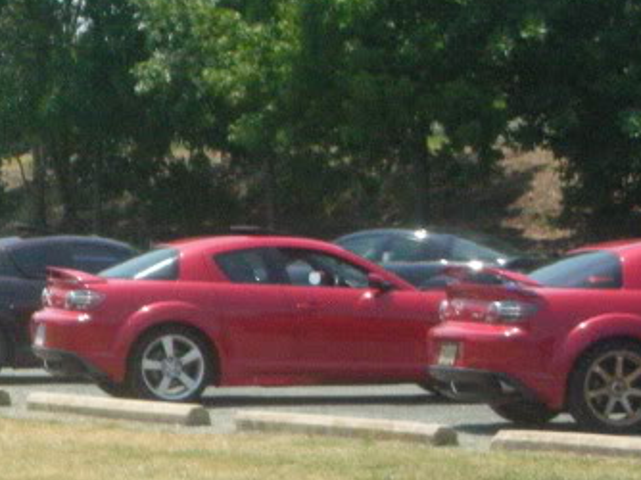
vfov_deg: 7.2
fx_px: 3812
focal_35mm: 206
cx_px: -46
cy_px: 457
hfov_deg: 9.5
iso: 400
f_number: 13.6
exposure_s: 1/185
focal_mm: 14.3
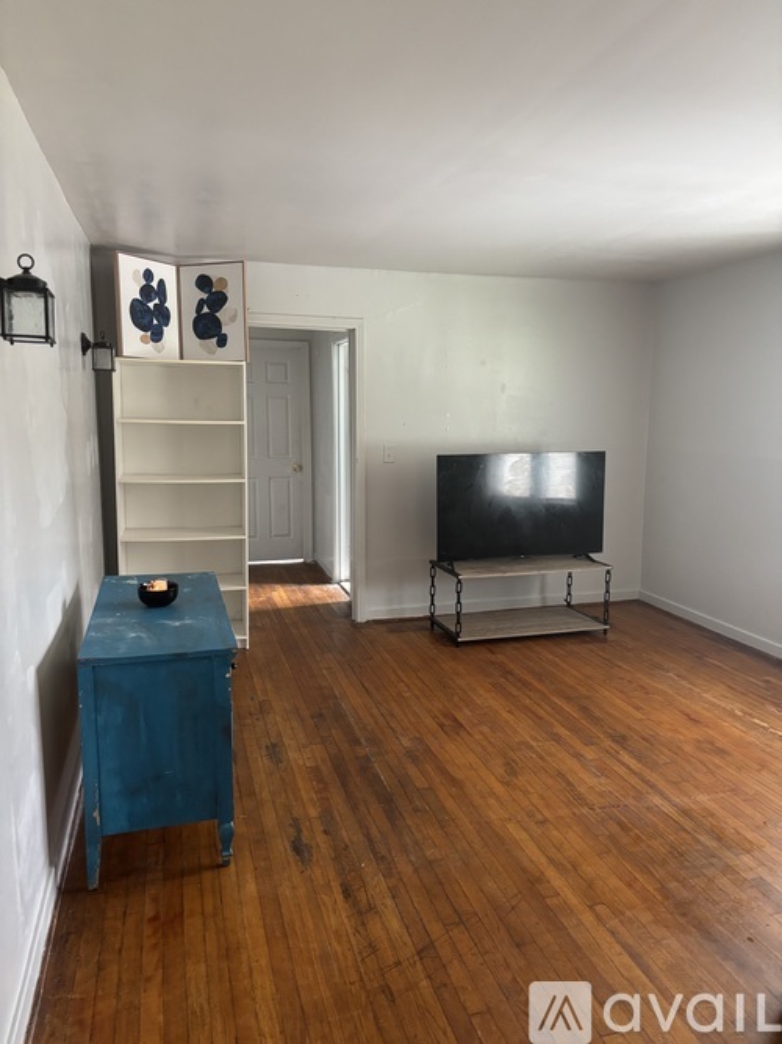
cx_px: 391
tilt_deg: -8.7
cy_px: 522
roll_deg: -1.1
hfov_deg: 53.0
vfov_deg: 67.3
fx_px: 783
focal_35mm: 26
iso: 320
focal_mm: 5.96
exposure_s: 1/60
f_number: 1.6
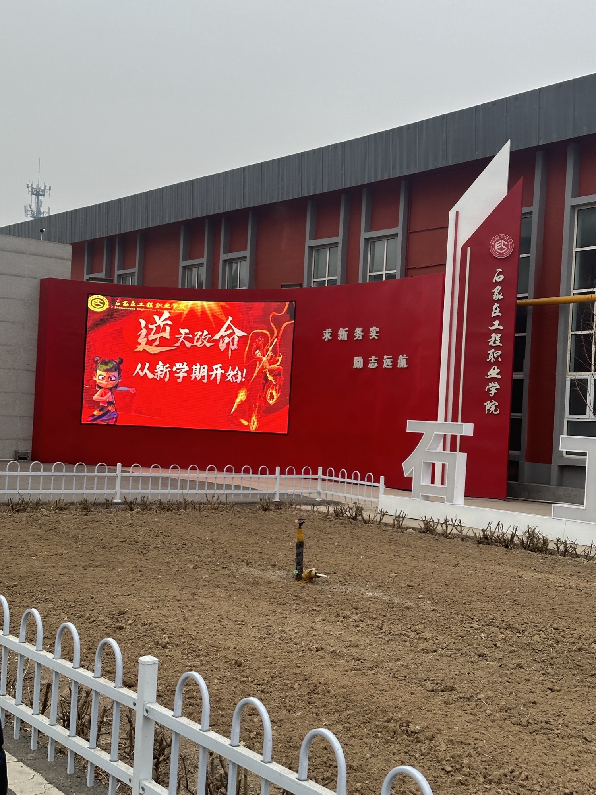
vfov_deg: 39.7
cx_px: 298
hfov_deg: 30.3
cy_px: 398
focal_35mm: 48
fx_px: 1102
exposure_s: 1/277
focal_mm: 6.86
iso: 64
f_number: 1.78
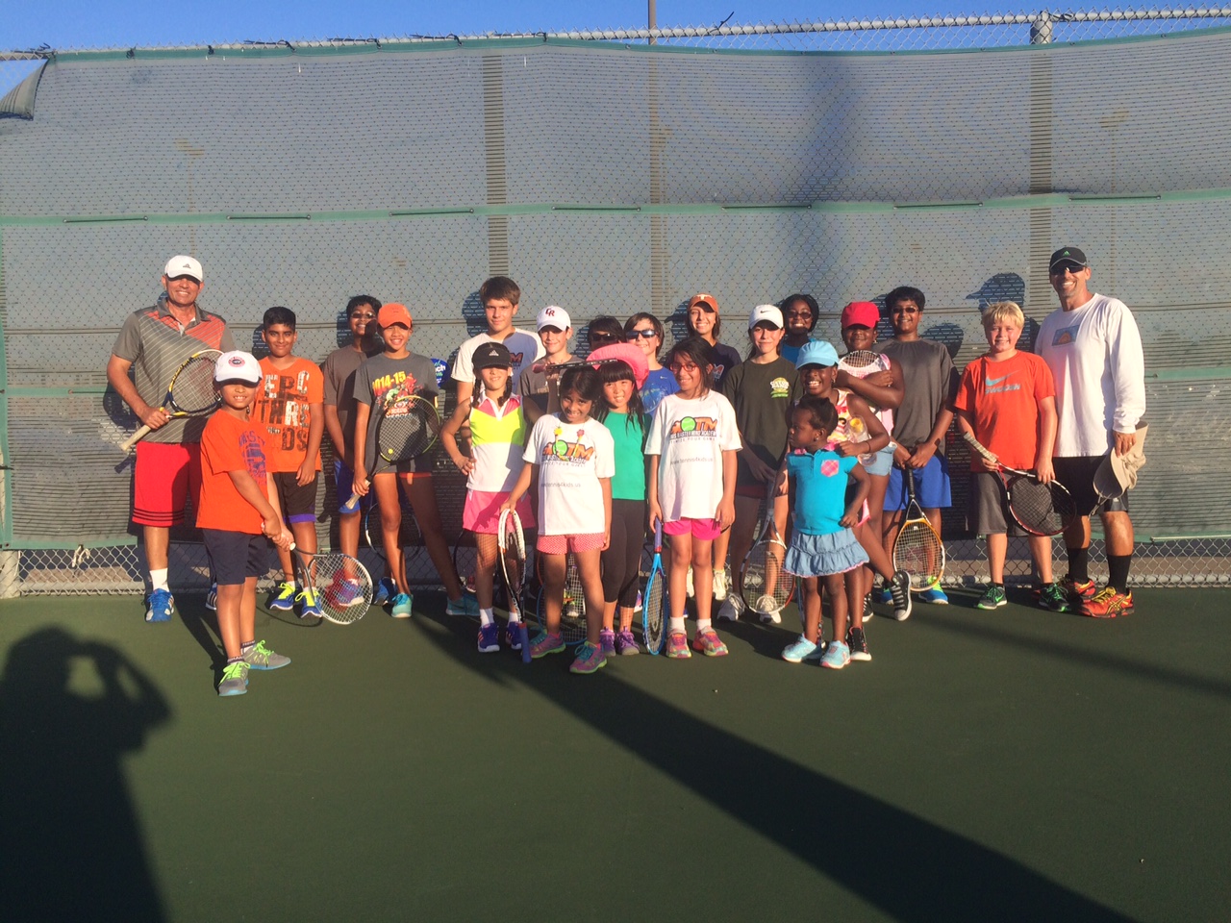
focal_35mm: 29
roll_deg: +1.2
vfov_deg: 48.2
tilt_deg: -3.3
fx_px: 1031
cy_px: 462
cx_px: 616
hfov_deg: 61.7
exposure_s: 1/1208
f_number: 2.2
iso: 32
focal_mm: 4.15
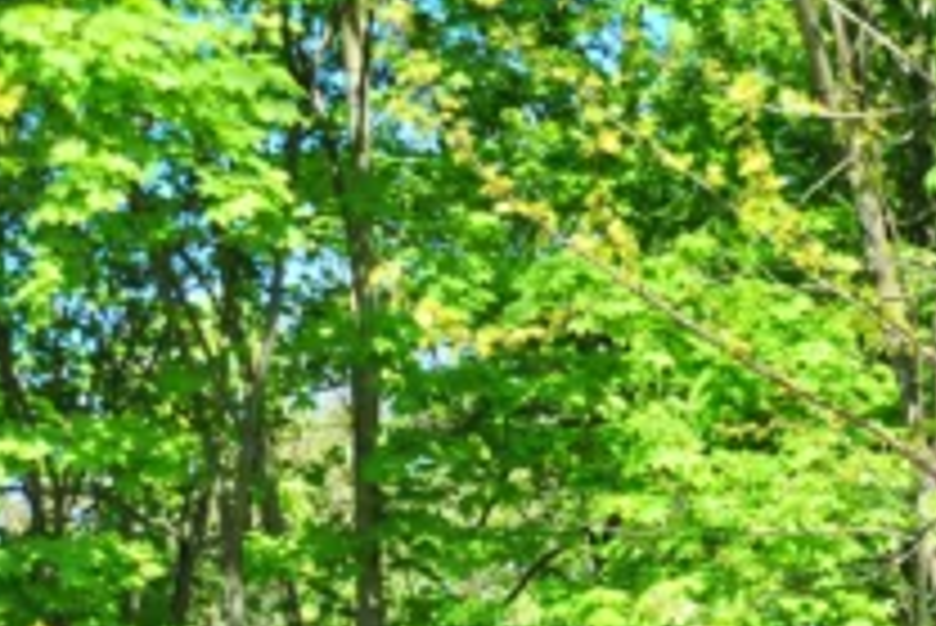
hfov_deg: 16.7
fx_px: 3070
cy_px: 1092
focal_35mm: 118
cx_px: 1080
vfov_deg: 10.9
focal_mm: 32
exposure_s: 1/500
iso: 250
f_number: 3.5
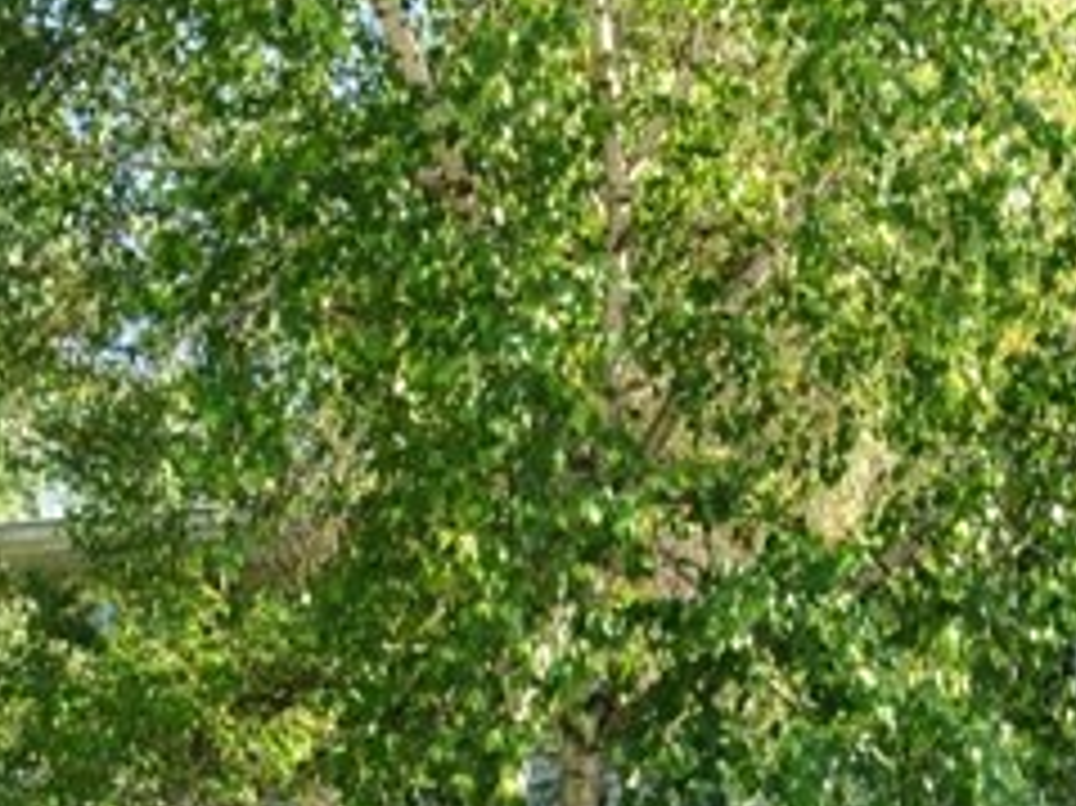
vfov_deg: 18.7
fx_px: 2330
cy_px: 923
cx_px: 765
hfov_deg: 25.8
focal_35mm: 75
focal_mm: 11
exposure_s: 1/60
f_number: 6.3
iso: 100
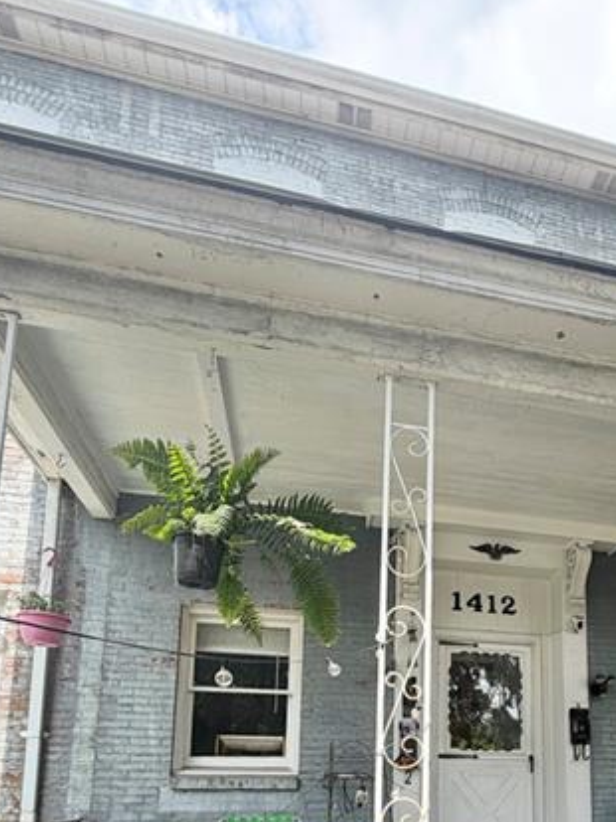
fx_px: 618
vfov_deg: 59.3
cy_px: 711
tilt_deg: +7.3
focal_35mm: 26
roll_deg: -0.8
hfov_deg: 51.1
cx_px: 451
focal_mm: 2.22
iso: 50
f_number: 2.2
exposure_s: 1/303
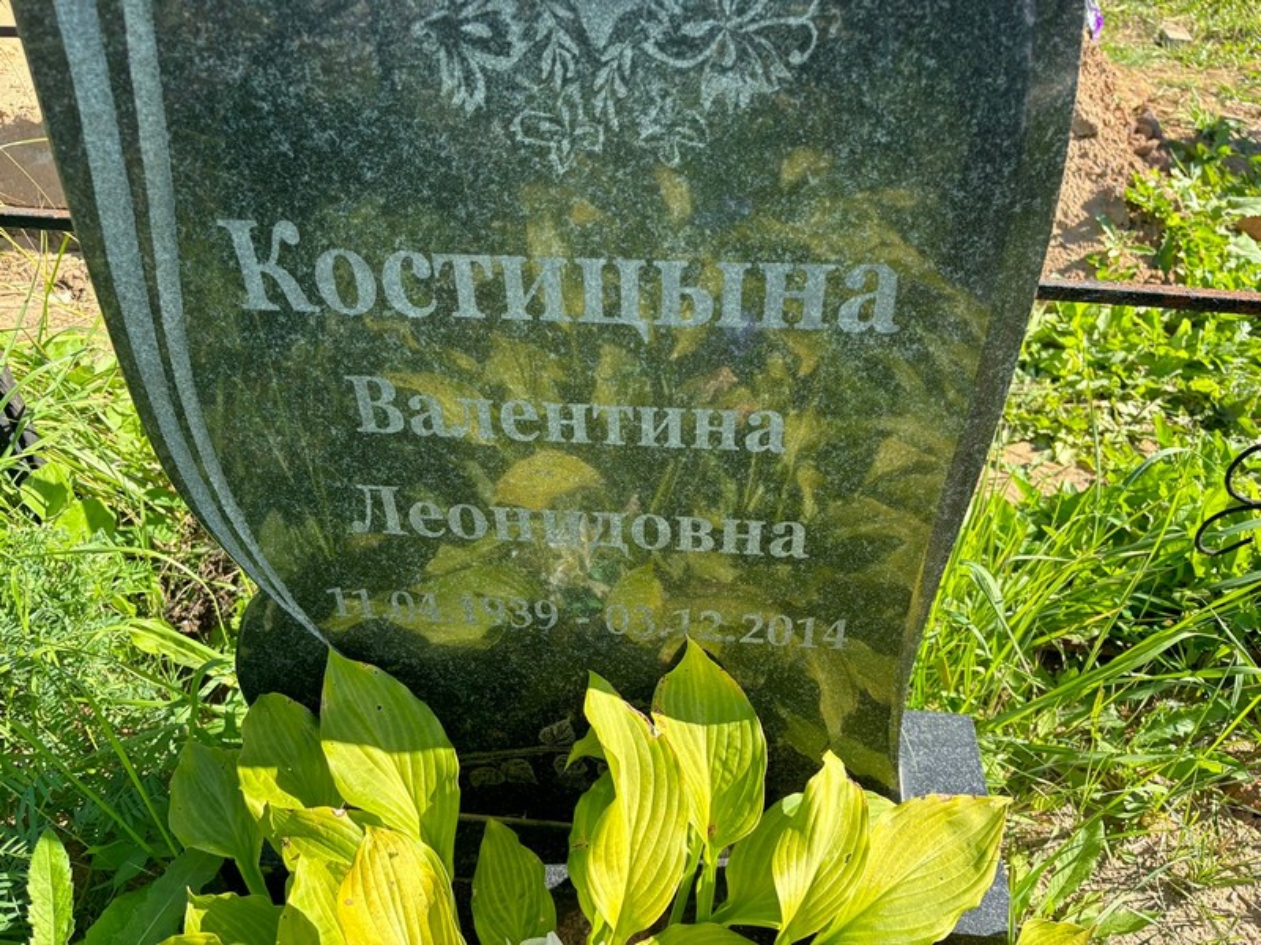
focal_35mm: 26
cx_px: 630
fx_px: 947
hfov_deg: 67.3
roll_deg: -1.7
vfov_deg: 53.1
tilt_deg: -43.9
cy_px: 472
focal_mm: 5.96
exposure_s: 1/792
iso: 50
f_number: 1.6
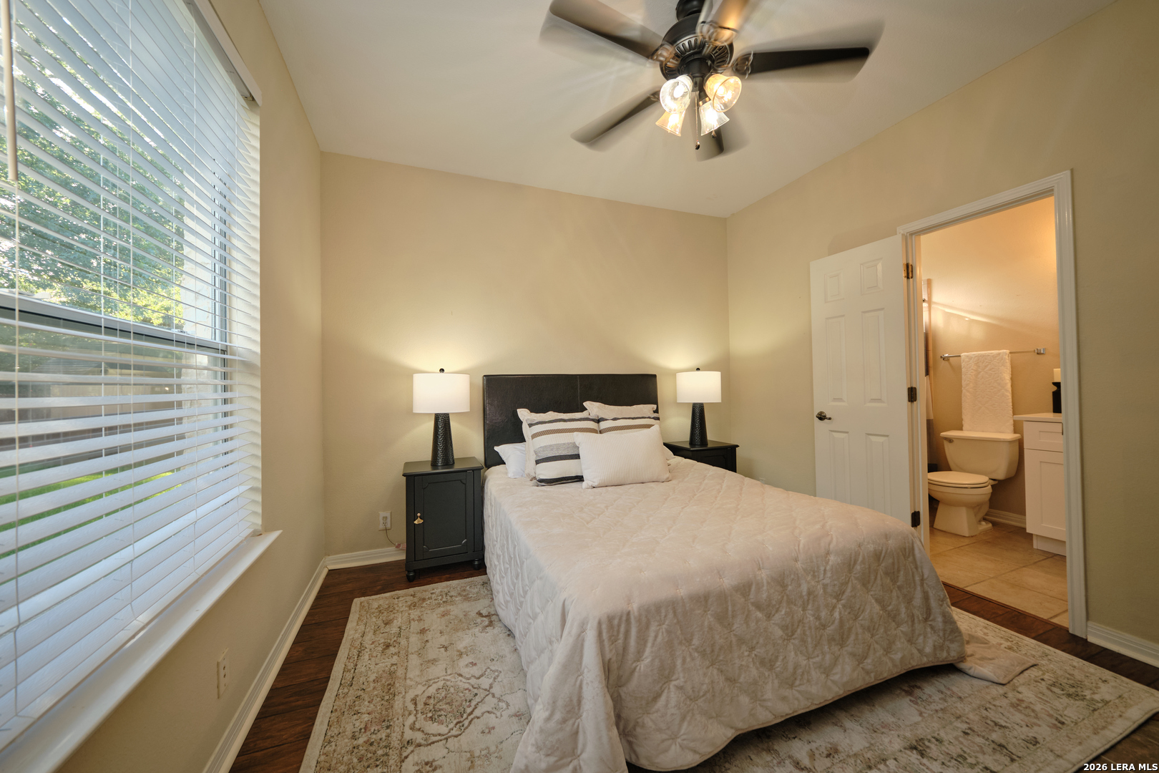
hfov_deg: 112.6
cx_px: 580
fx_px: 386
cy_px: 386
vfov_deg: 90.0
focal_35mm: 12
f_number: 2.8
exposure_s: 1/60
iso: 320
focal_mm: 8
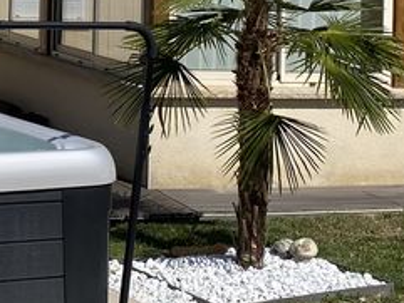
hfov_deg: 17.2
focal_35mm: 108
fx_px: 1261
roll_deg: -2.1
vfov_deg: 13.2
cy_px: -92
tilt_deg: +0.6
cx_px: -101
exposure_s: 1/6061
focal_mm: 4.25
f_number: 1.8
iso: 32
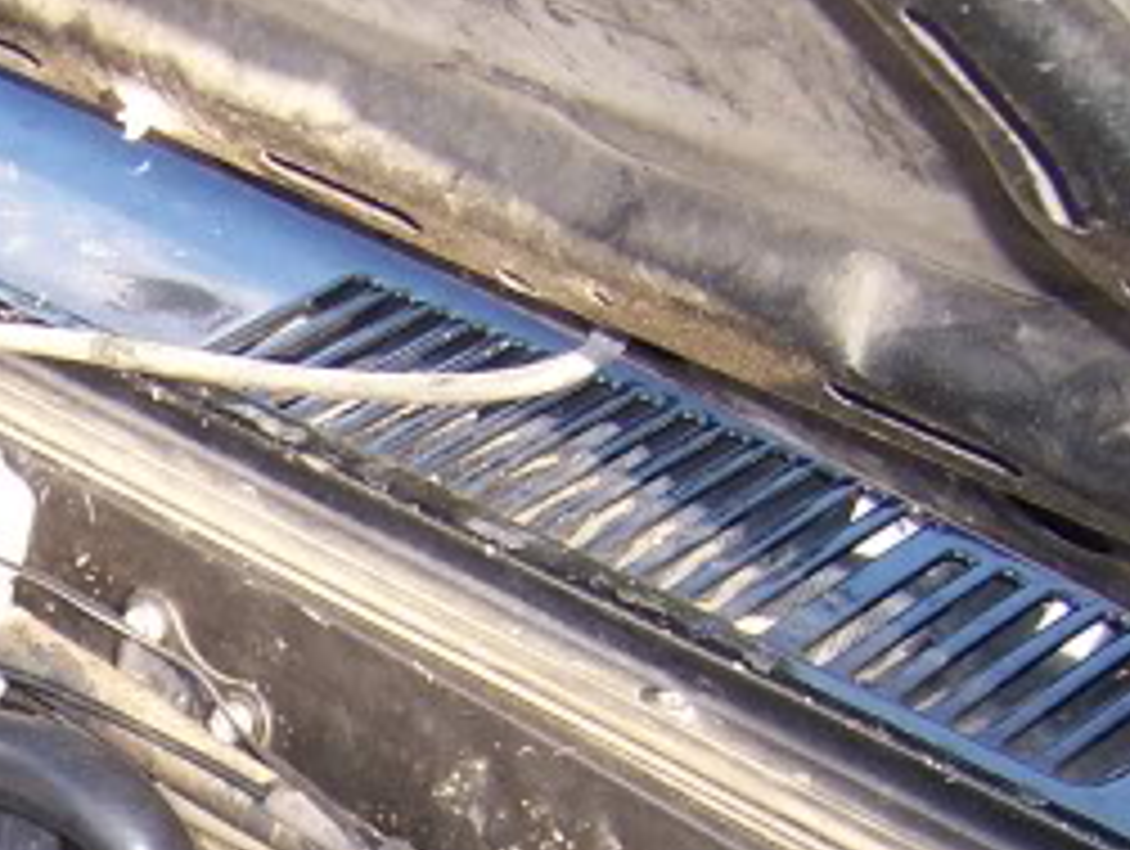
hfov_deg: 17.1
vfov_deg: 13.4
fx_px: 3433
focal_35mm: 105
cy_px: 1228
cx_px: -522
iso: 80
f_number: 2.8
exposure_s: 1/60
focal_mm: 5.5
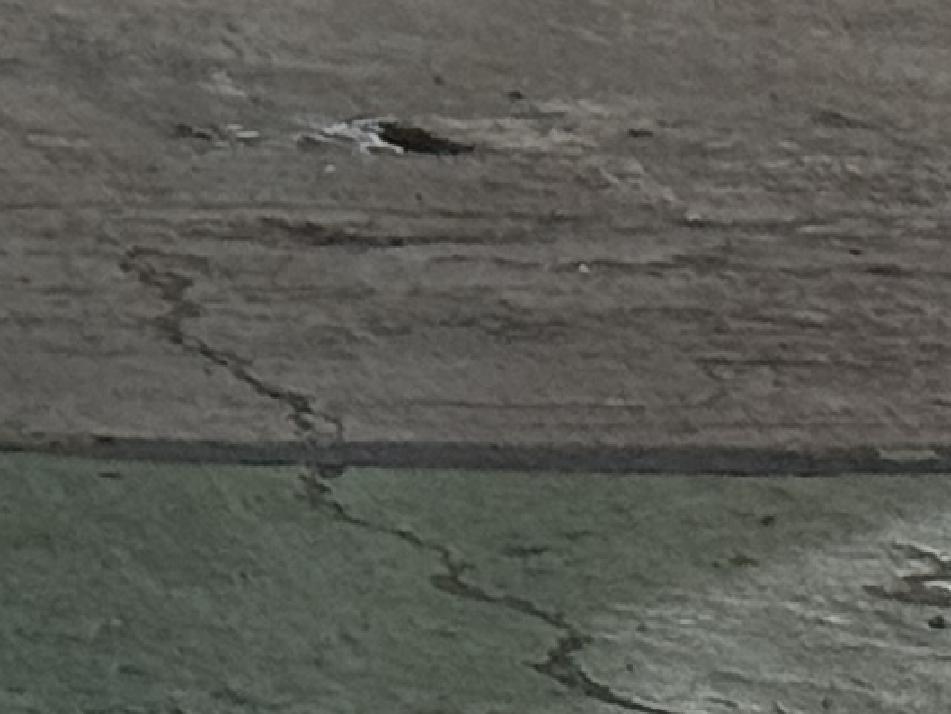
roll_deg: -0.8
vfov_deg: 3.9
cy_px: -1586
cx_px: -1893
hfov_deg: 5.1
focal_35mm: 366
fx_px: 10057
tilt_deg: -0.2
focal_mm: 6.76
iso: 50
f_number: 1.78
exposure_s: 1/60
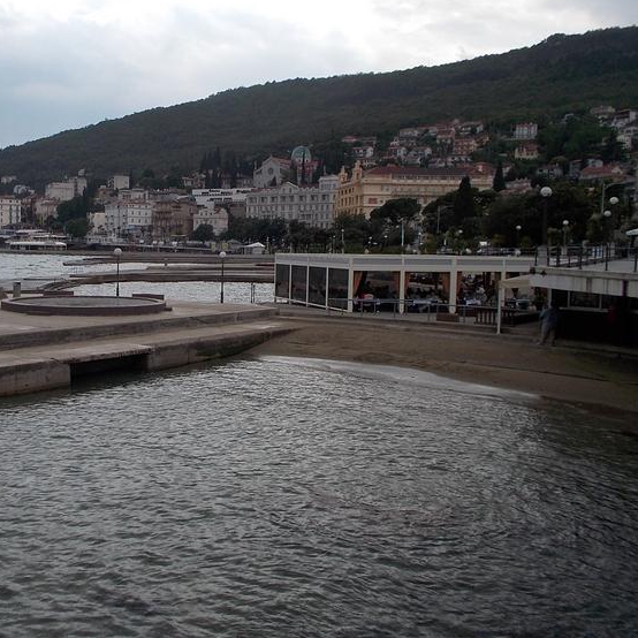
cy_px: 294
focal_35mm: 37
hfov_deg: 43.8
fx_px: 772
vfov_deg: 44.9
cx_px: 179
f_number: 3.3
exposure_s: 1/800
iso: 80
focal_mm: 4.1
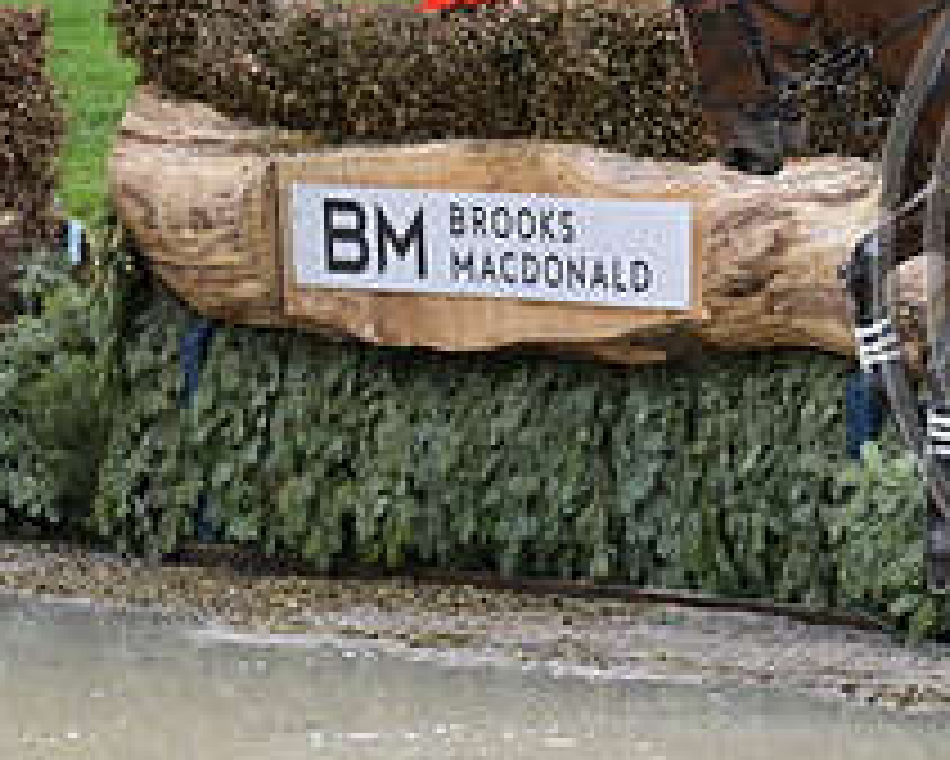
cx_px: 1288
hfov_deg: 6.2
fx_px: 8692
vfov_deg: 5.0
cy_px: 200
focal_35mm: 309
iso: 1400
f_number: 5.6
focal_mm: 120
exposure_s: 1/1250
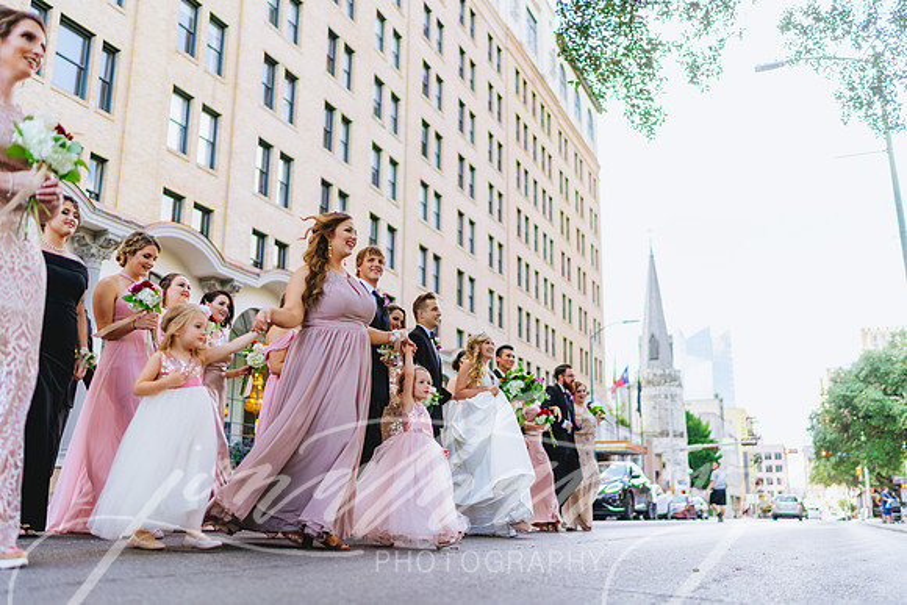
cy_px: 302
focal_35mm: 35
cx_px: 454
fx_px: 882
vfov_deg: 37.9
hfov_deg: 54.4
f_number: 1.4
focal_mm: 35
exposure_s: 1/1000
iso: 125
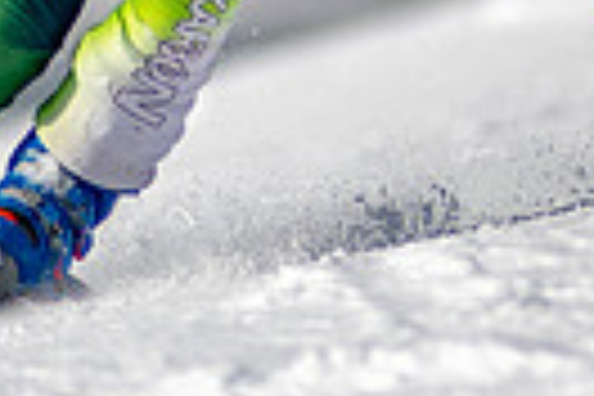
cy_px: -259
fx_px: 32535
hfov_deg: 1.0
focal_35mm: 1972
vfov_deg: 0.7
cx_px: 130
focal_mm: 300
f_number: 2.8
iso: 100
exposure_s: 1/6400
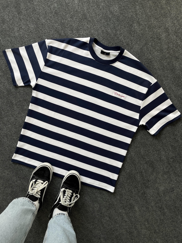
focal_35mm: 26
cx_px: 91
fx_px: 182
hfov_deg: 53.1
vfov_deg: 67.3
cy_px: 122
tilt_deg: -85.8
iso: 40
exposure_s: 1/234
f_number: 1.6
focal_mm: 5.1
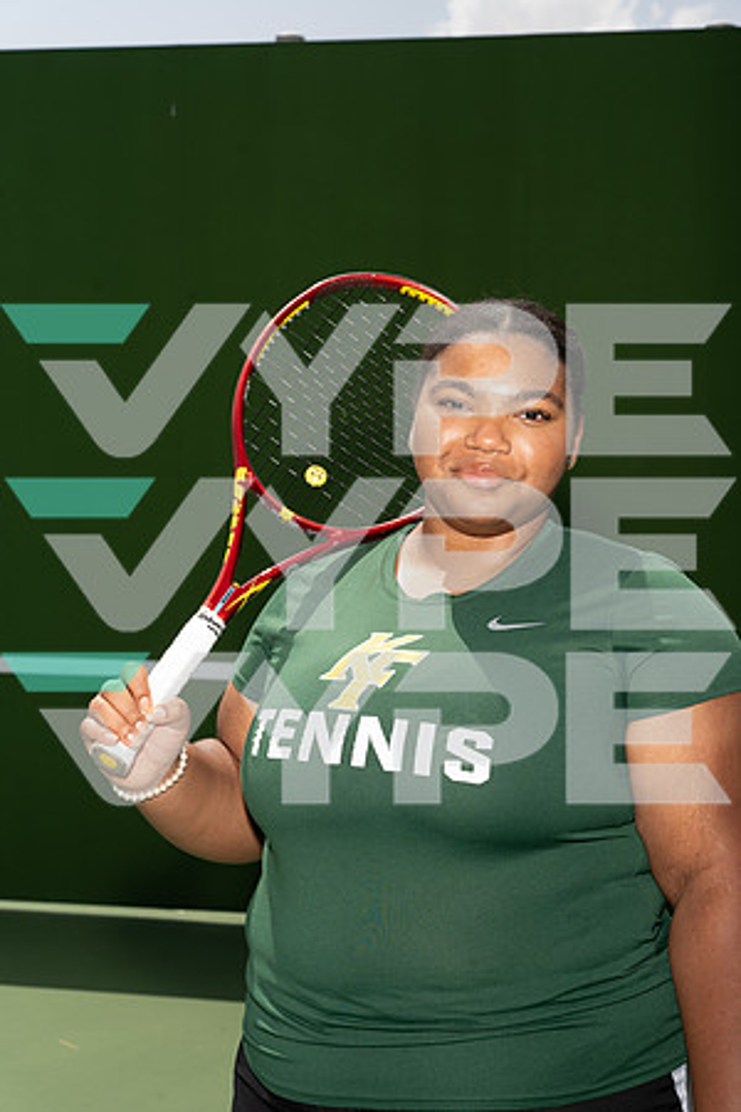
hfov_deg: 19.5
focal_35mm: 70
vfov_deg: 28.8
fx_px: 2161
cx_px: 370
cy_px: 556
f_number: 10
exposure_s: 1/250
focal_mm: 70
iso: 160
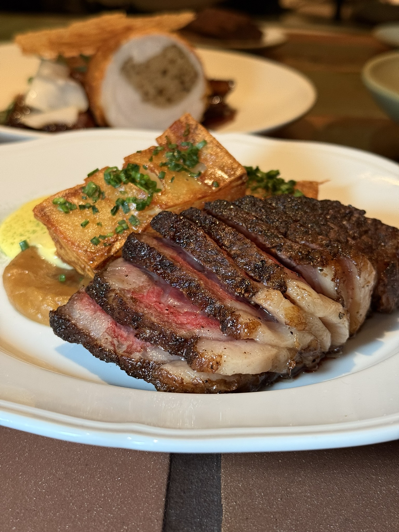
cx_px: 200
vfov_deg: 39.7
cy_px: 266
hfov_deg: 30.3
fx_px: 738
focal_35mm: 48
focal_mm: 6.76
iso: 250
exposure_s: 1/31
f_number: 1.78
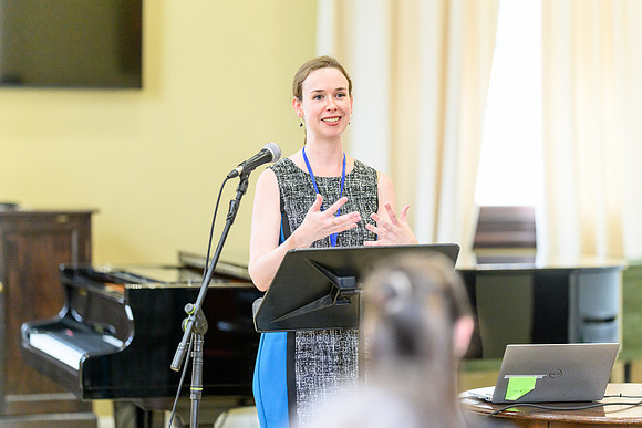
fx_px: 2422
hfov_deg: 15.1
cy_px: 214
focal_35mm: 136
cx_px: 321
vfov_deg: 10.1
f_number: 1.8
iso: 2500
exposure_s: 1/640
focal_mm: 135
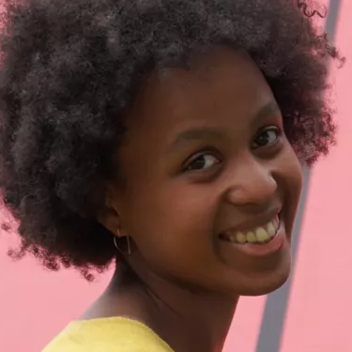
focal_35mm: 238
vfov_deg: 7.3
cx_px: 454
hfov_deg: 7.3
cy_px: 499
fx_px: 2738
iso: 800
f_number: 4
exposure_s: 1/160
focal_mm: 41
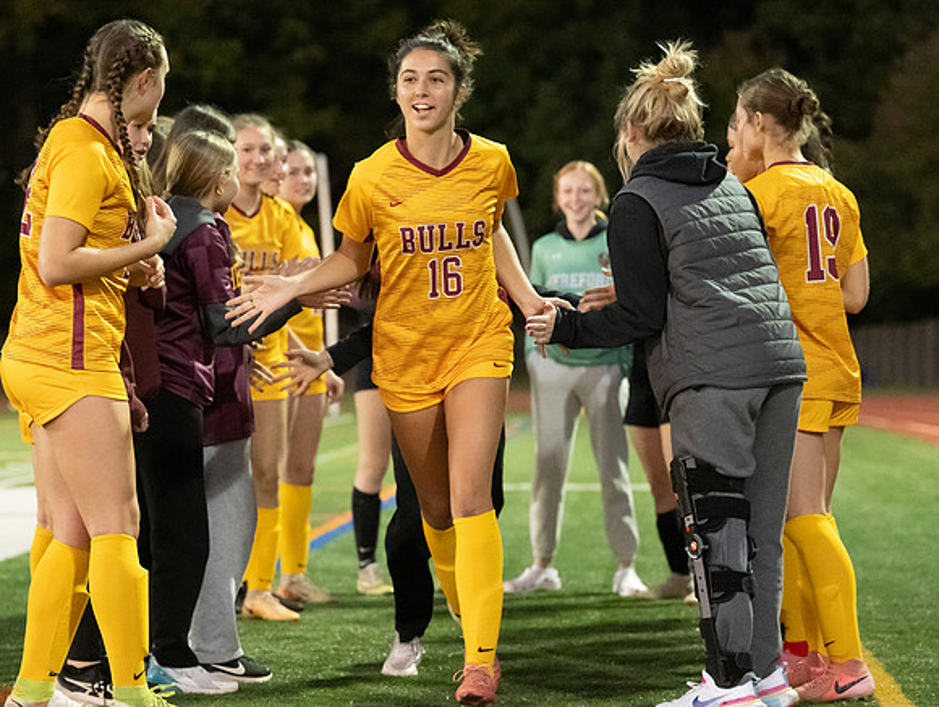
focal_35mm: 130
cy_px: 359
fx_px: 3532
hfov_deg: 15.1
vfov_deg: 11.4
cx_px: 405
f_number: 2.8
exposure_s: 1/640
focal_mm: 86
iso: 16000
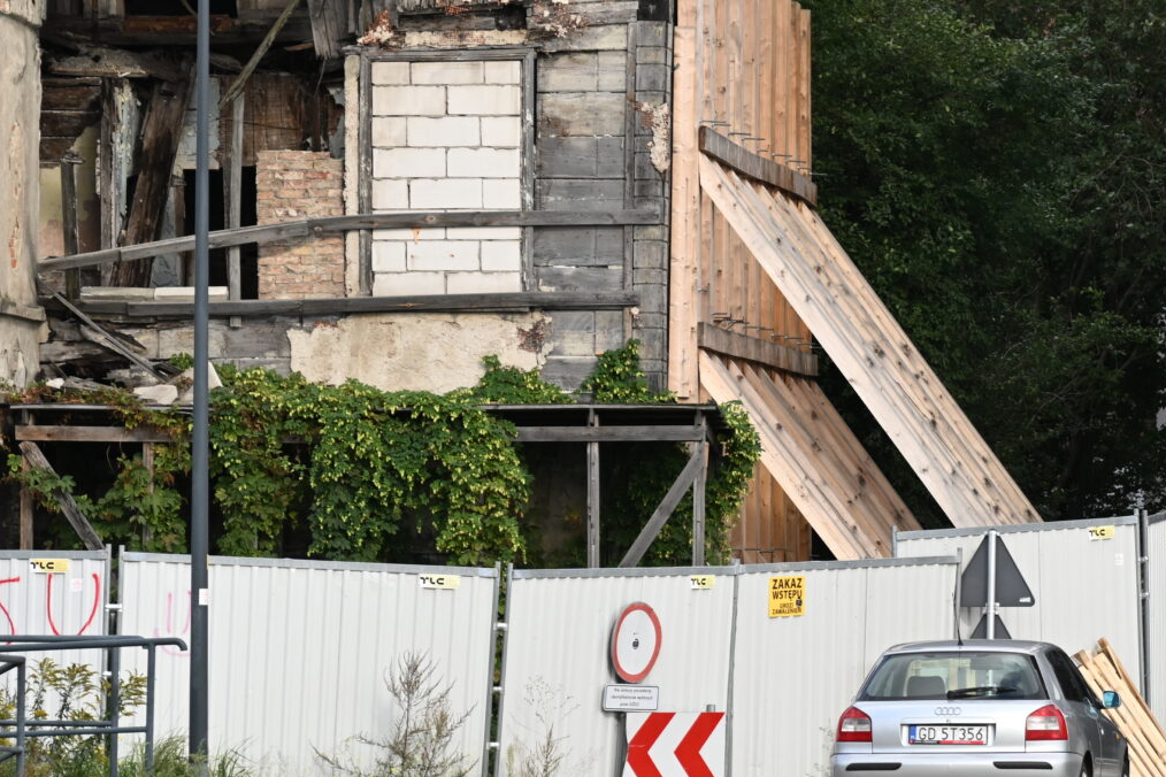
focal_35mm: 303
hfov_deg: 6.8
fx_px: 9813
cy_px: -76
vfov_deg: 4.5
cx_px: 728
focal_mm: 120
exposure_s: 1/1250
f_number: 4
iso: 400
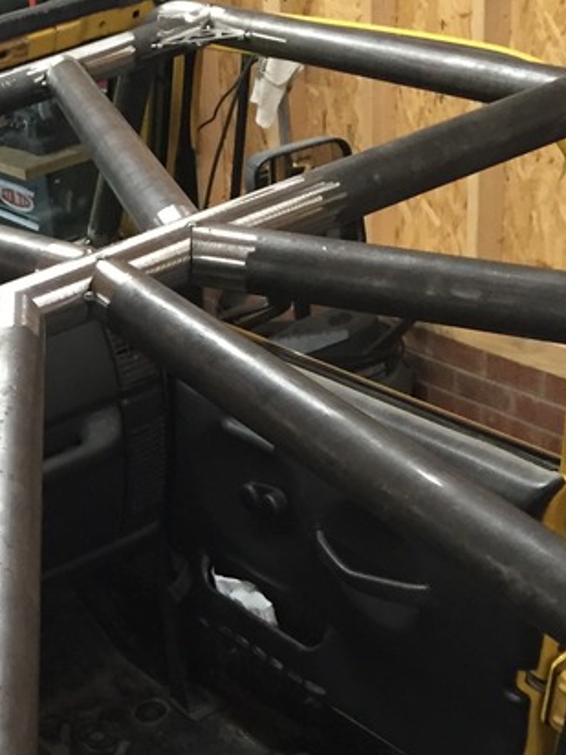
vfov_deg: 26.4
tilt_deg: -31.4
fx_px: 1570
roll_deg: +11.3
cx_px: -93
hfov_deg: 19.4
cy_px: 627
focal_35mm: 72
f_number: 2.2
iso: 125
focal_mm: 4.15
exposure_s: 1/30
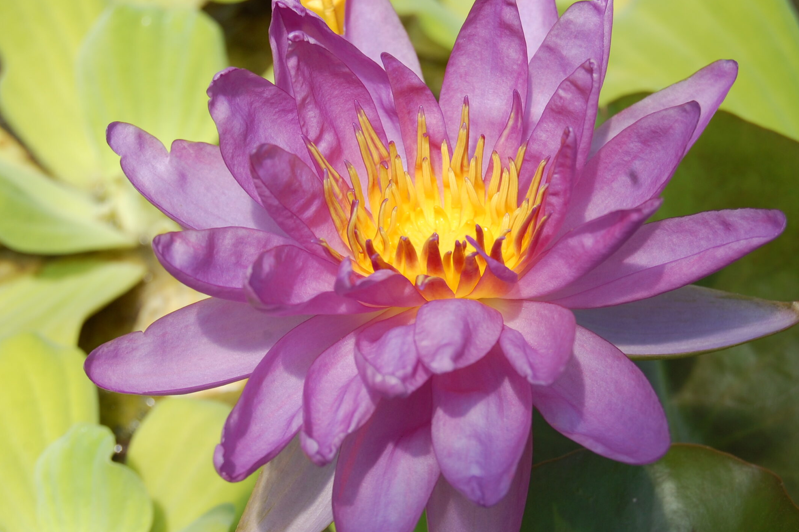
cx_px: 433
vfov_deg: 13.7
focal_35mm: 100
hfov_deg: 20.5
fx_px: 2209
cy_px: 231
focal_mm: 55
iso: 200
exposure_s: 1/320
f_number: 9
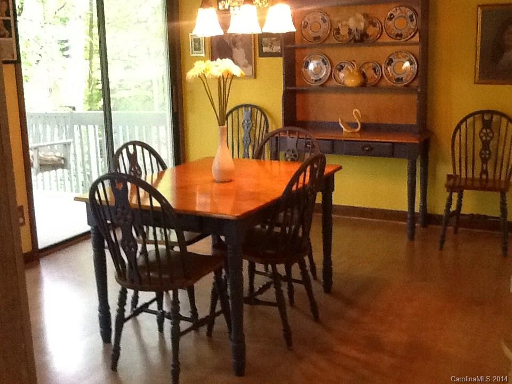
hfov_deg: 42.9
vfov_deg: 32.9
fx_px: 651
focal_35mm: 44
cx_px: 256
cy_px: 192
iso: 320
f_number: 2.4
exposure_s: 1/30
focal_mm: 2.03
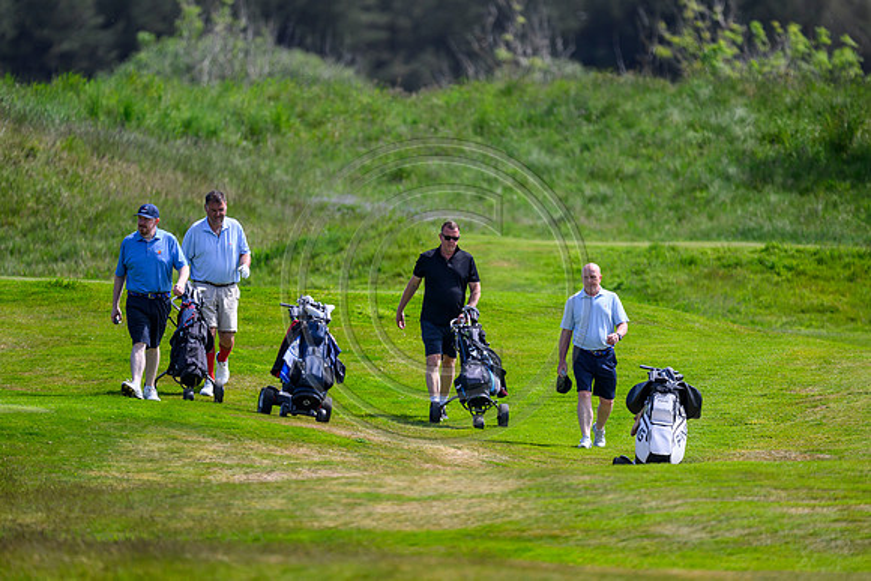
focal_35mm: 560
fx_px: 13551
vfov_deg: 2.5
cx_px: 436
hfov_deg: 3.7
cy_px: 290
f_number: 4
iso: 500
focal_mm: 560
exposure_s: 1/2500
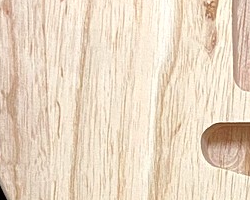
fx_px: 1058
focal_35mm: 143
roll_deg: +1.8
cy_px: 364
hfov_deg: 13.0
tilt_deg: -9.1
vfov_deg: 10.2
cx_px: 326
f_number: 1.8
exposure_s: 1/60
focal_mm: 4.25
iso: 160
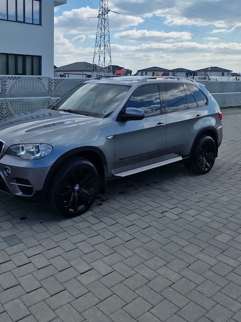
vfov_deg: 54.0
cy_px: 101
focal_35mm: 33
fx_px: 307
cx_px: 88
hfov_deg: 42.5
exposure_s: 1/1667
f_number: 1.8
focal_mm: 6.4
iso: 50
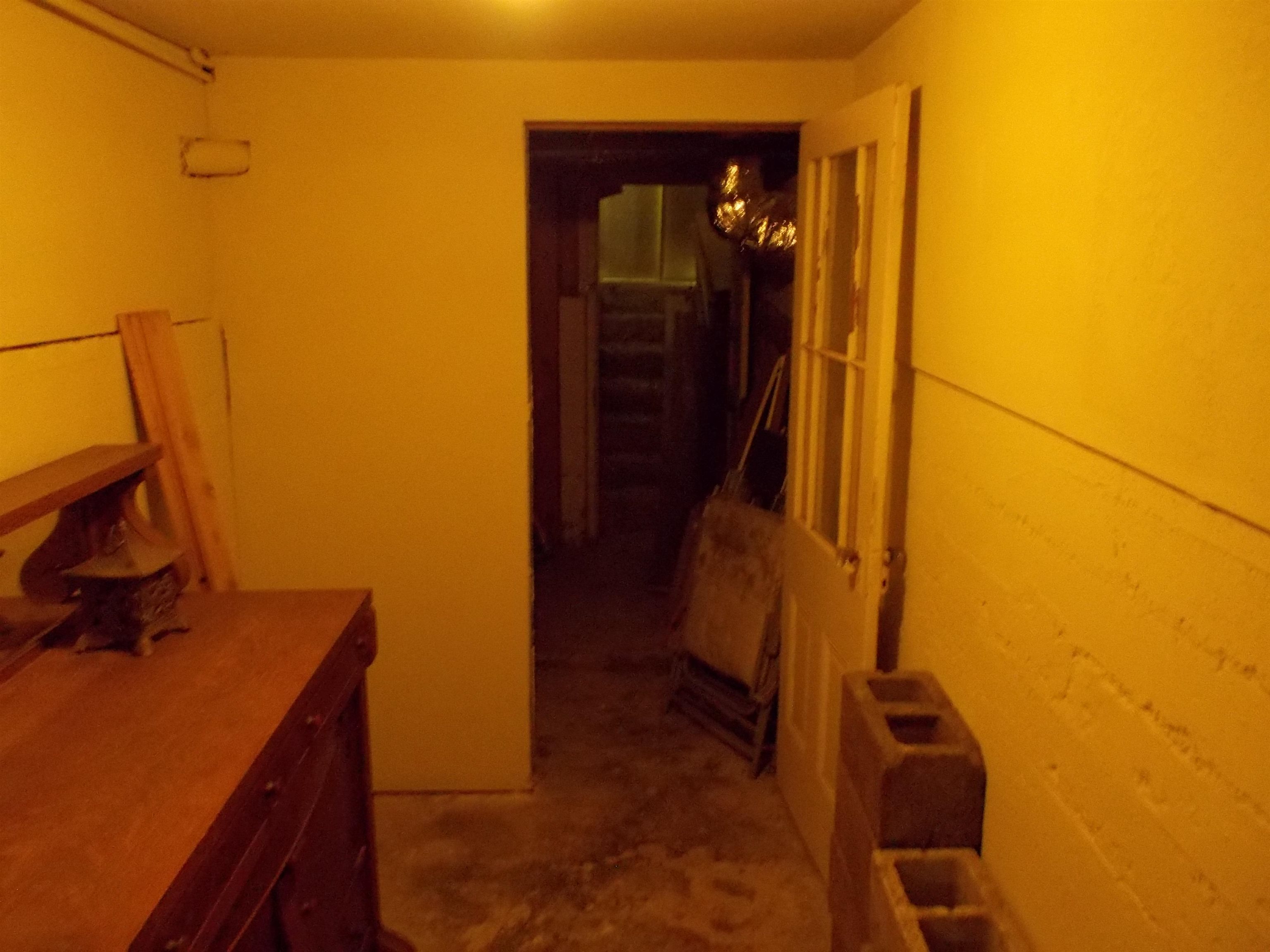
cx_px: 635
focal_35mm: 29
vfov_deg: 48.2
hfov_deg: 61.7
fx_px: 1064
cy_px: 476
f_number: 3.3
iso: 400
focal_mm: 4.1
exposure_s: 1/6
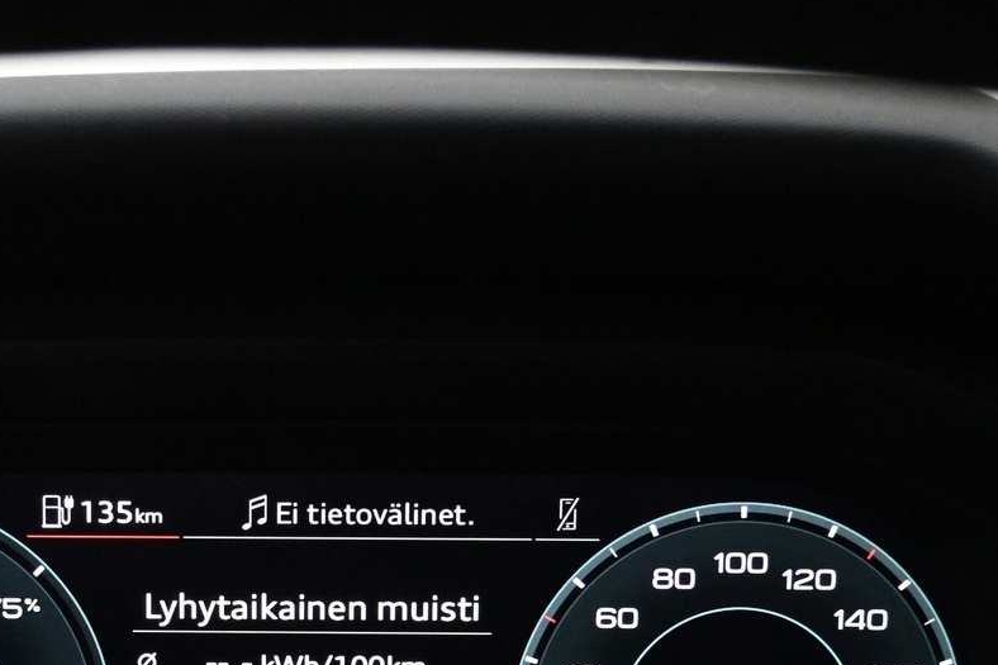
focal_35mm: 76
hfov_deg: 26.5
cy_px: 614
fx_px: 2094
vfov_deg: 17.7
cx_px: 258
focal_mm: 24.5
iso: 4000
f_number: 4.2
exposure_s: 1/125
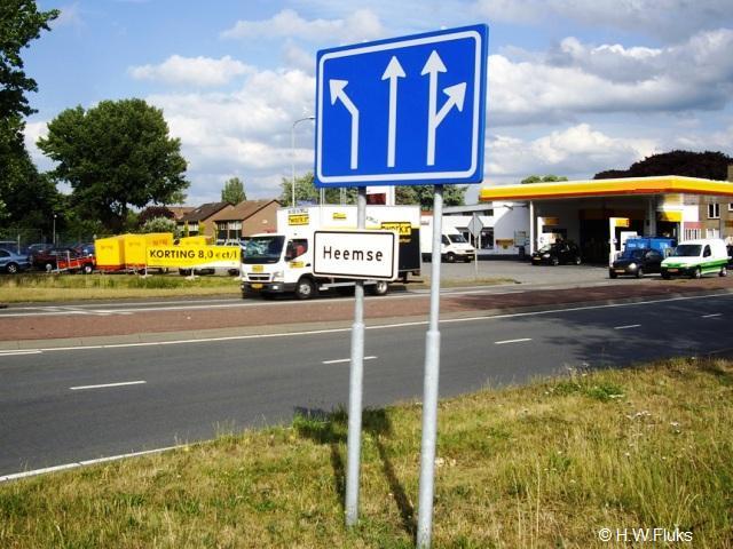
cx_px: 366
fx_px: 805
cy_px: 274
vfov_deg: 37.7
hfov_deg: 49.0
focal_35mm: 38
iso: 64
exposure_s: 1/125
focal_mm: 7.9
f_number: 8
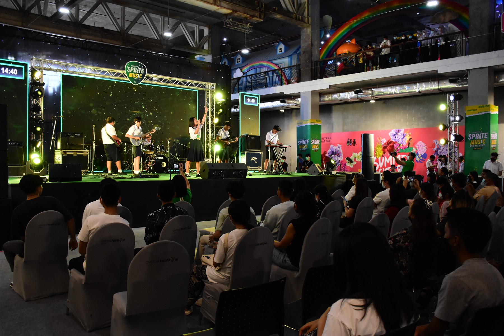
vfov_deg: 48.0
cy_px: 168
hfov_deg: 67.4
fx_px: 378
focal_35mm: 27
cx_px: 252
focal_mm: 18
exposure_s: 1/200
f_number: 4.5
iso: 4000
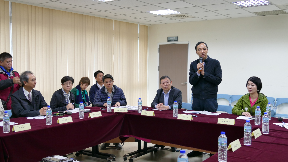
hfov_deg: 49.4
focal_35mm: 41
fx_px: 313
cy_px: 84
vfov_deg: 29.0
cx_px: 144
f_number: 3.1
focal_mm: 14.24
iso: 500
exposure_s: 1/80
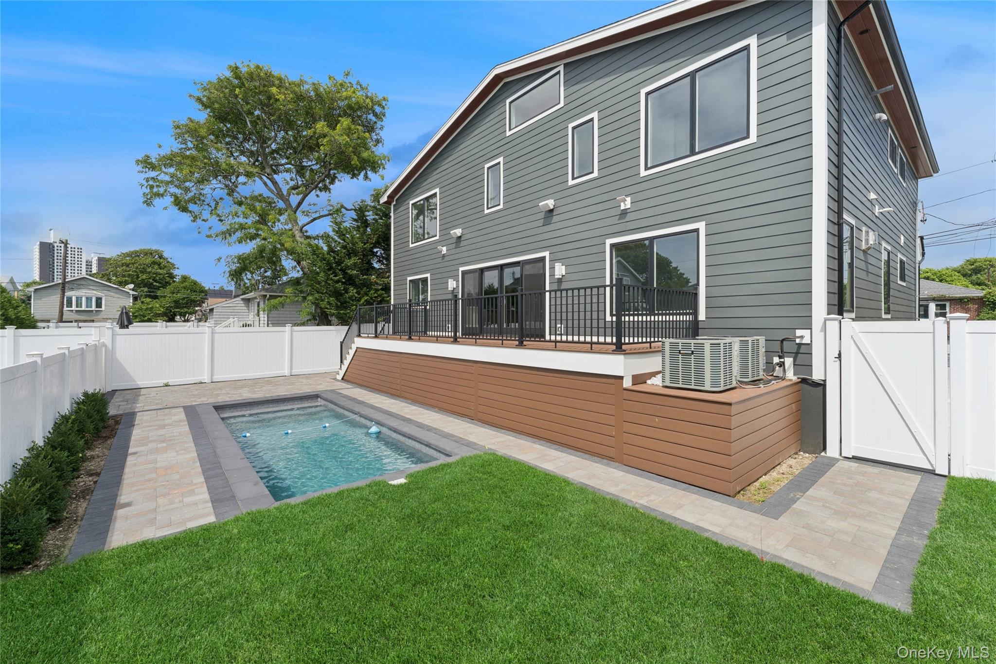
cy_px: 332
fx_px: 387
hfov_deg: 104.3
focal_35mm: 14
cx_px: 498
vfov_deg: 81.2
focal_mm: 14
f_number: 11
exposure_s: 1/125
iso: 100
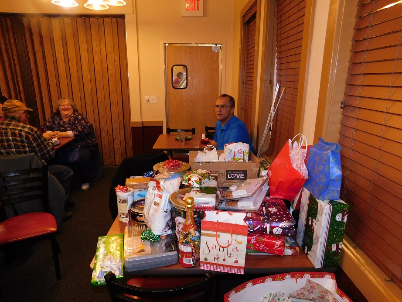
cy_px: 151
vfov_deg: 58.9
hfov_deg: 73.9
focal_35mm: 23
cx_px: 201
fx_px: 267
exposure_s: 1/30
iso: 200
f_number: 3
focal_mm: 4
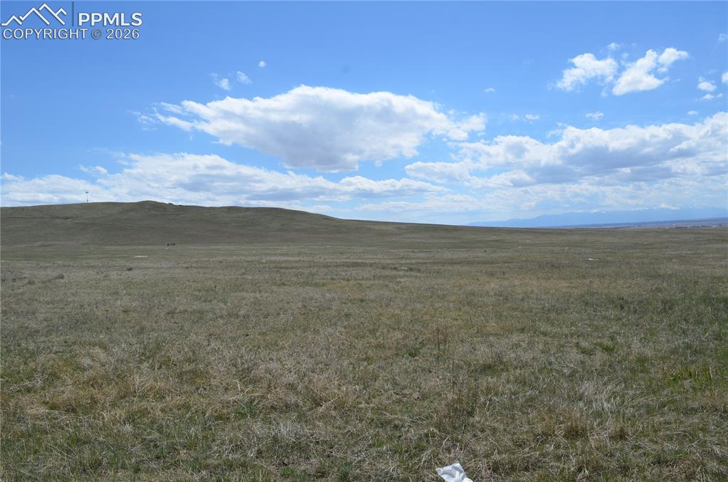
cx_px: 364
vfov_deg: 47.7
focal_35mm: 27
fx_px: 545
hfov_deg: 67.5
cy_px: 241
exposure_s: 1/320
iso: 100
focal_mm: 18
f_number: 9
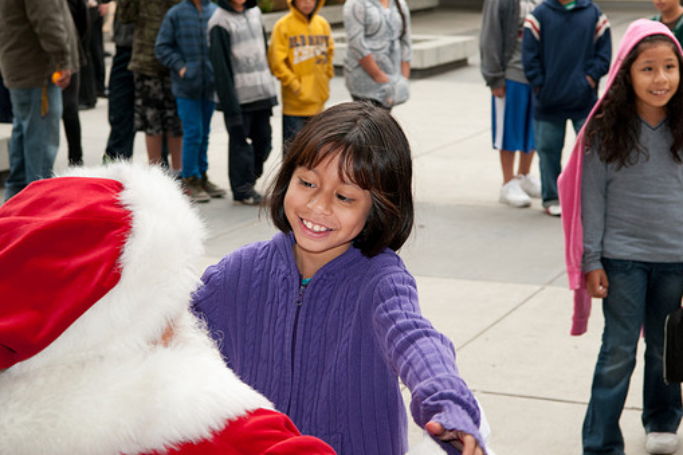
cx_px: 318
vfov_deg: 16.6
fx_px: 1555
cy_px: 221
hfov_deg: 24.8
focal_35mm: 82
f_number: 6.3
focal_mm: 48
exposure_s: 1/160
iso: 320
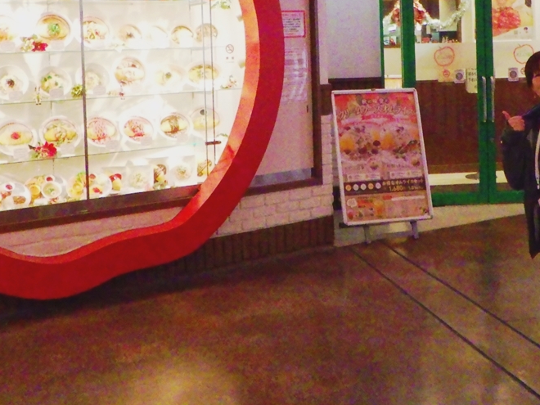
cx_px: 254
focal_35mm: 40
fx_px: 624
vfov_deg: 34.4
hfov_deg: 46.8
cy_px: 60
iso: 640
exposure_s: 1/40
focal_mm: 5
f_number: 3.5
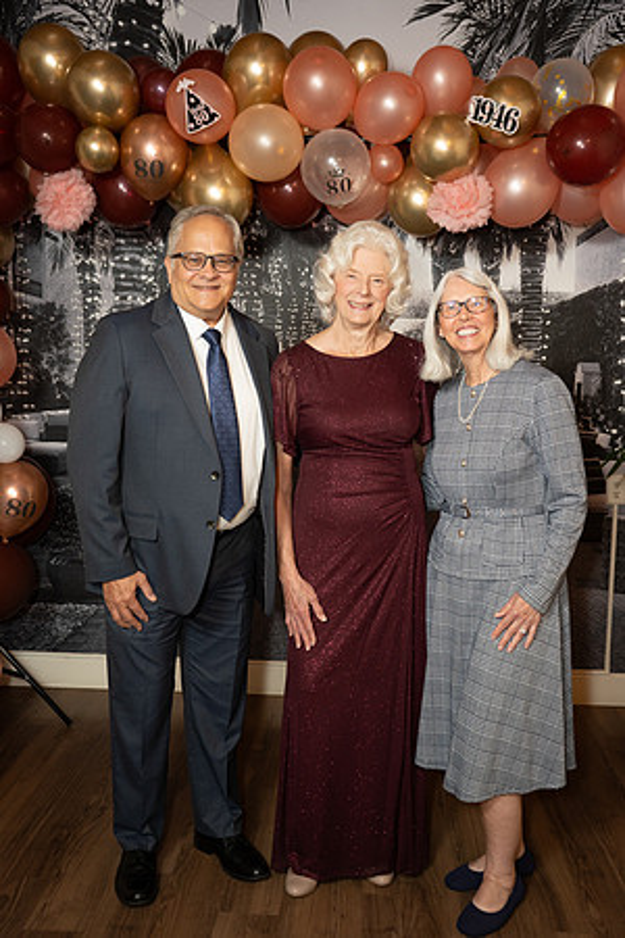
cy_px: 469
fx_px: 950
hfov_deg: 36.4
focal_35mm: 36
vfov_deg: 52.5
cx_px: 312
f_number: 2.8
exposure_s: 1/160
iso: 1000
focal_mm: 36.5
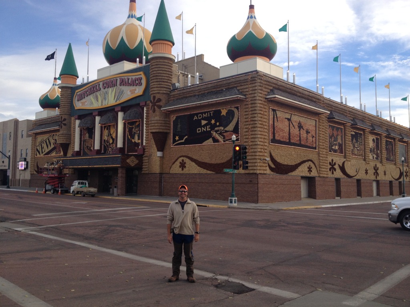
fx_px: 415
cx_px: 205
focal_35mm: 35
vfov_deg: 40.7
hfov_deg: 52.6
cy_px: 154
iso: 50
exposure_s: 1/563
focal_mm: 4.28
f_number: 2.4
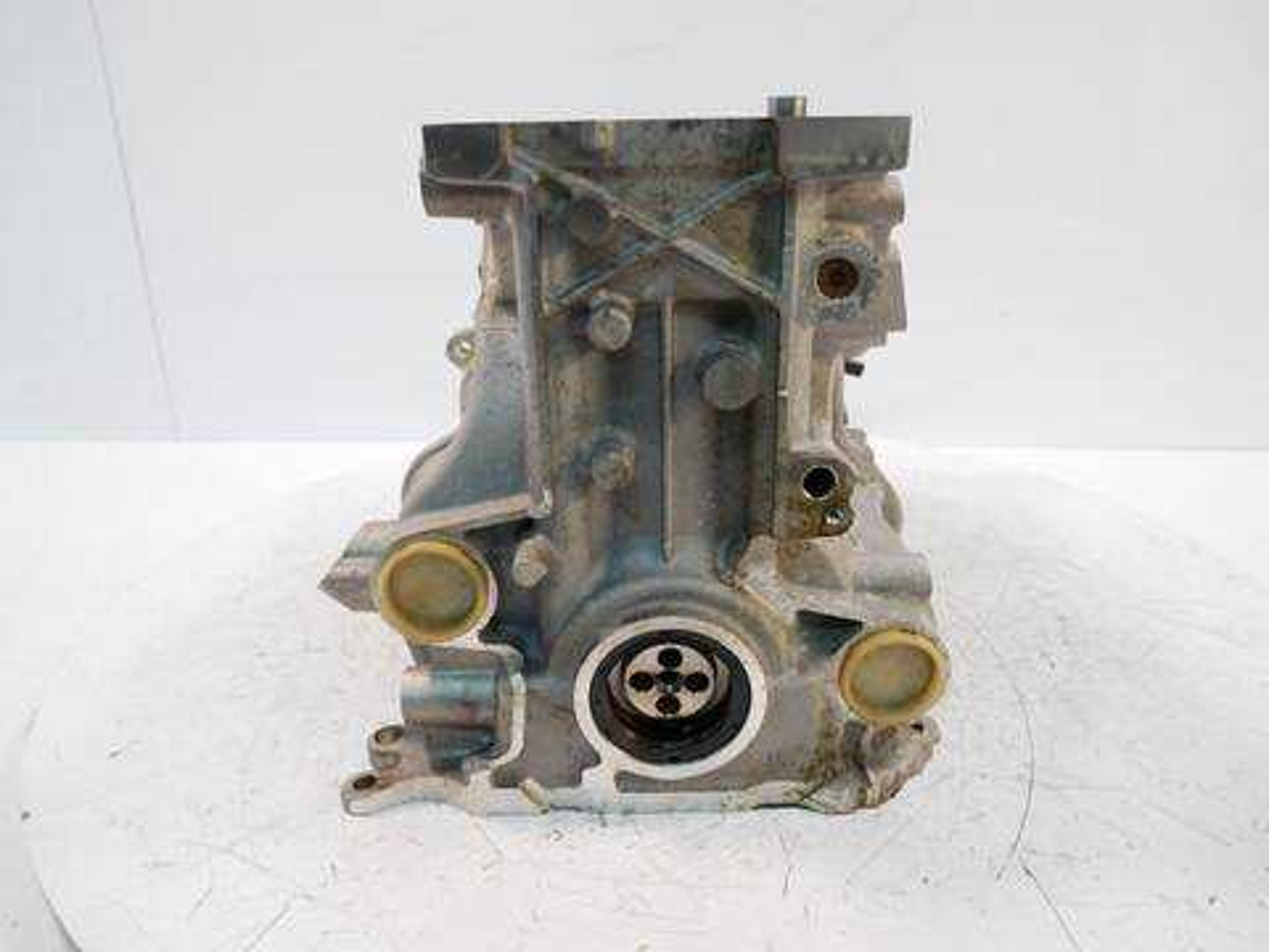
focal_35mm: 24
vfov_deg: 56.8
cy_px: 476
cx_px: 634
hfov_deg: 71.6
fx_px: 880
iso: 640
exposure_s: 1/60
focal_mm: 12
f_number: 3.5
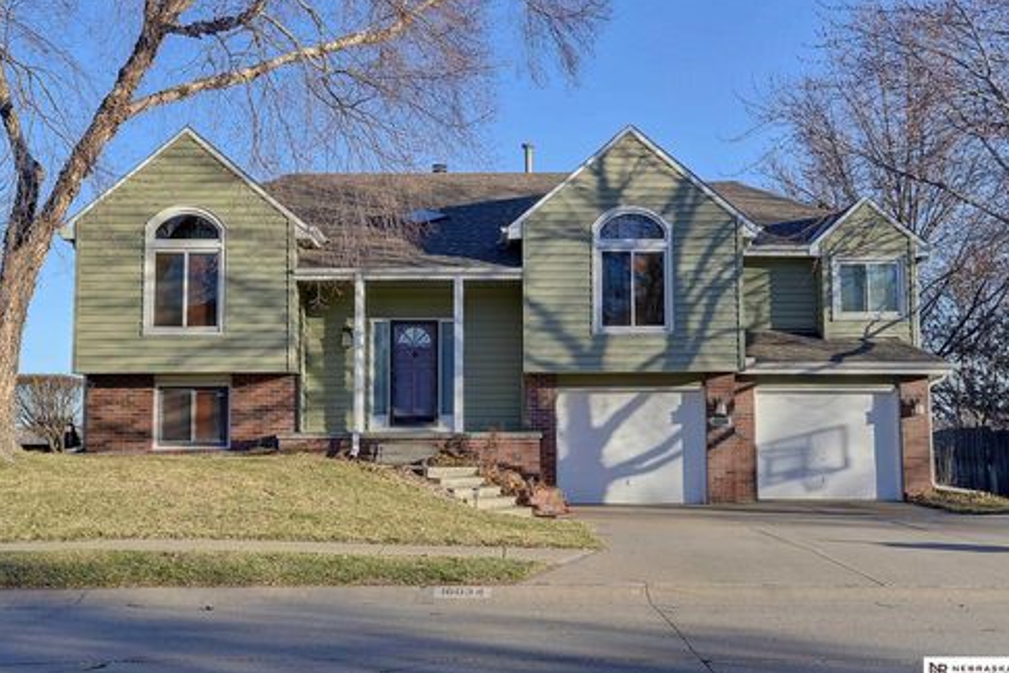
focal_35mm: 36
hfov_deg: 53.1
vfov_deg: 36.9
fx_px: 1009
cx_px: 500
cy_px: 335
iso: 125
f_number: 16
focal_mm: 35
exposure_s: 1/30
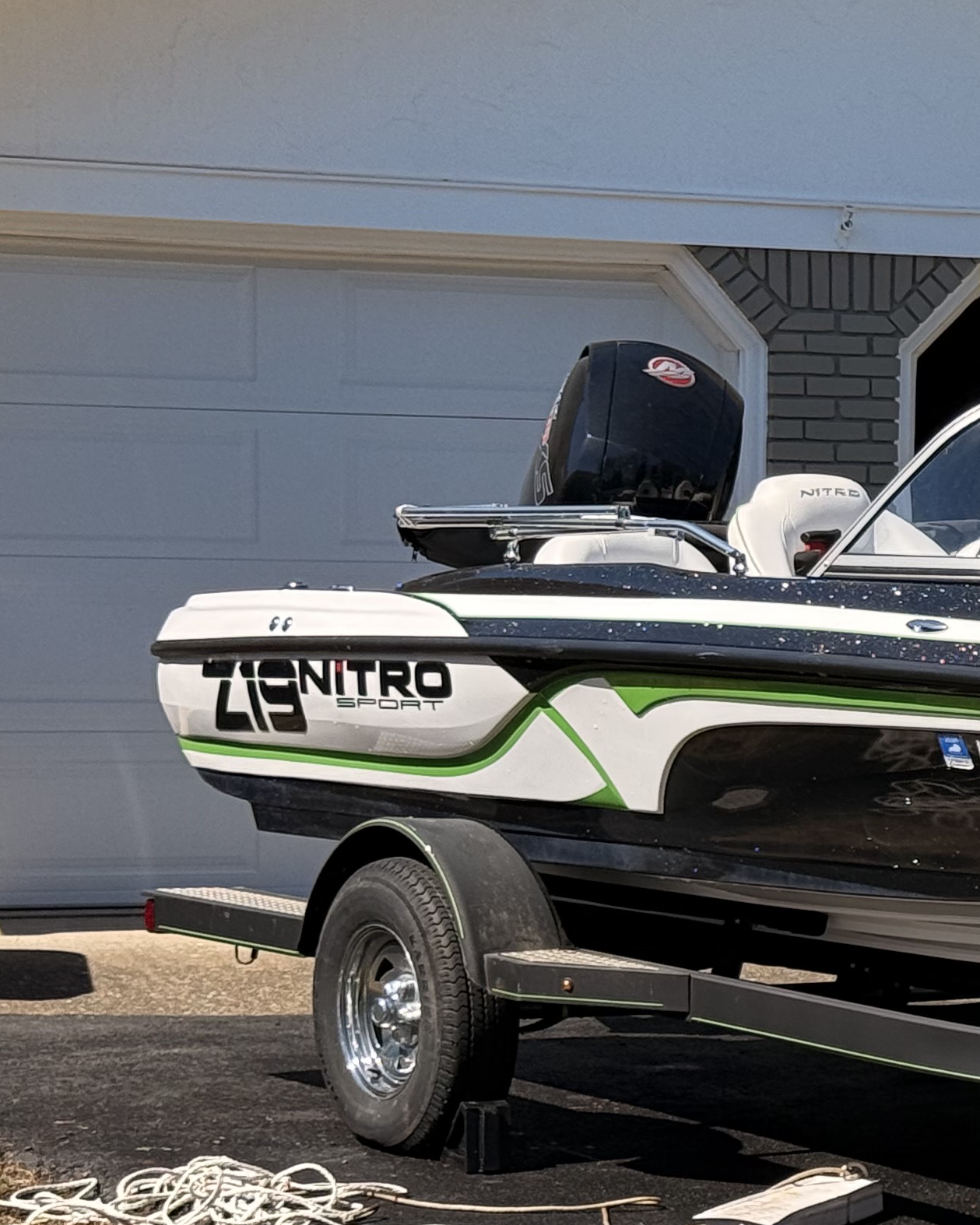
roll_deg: -0.6
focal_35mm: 120
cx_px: 1351
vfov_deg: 16.0
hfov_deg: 12.4
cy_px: 886
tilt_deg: -3.3
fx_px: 4351
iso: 64
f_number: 1.78
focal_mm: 6.76
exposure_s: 1/2976
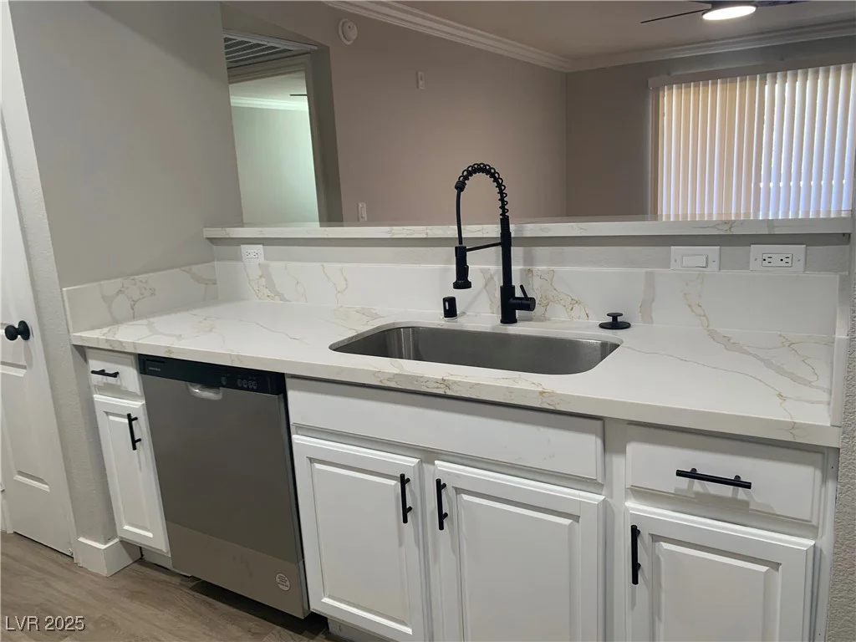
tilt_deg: -12.0
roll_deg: +2.8
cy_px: 321
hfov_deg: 67.3
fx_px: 643
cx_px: 428
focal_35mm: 26
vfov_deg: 53.1
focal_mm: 4.25
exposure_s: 1/60
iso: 64
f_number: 1.8
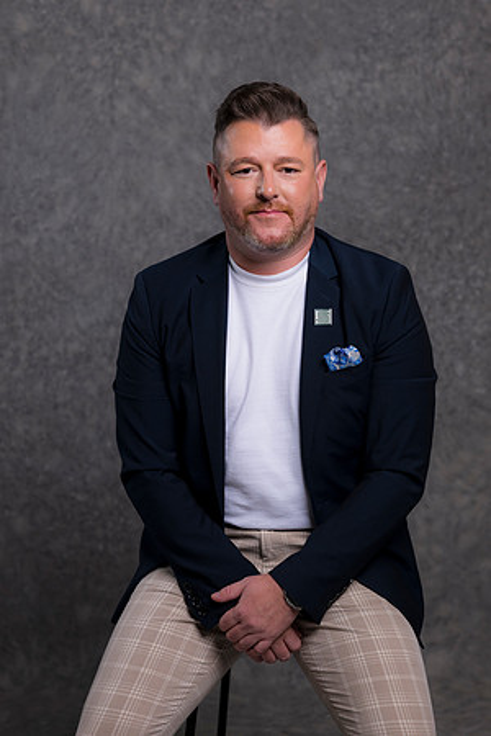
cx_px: 246
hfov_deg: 16.1
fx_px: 1739
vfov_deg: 23.9
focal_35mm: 85
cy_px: 368
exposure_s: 1/200
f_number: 5
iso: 100
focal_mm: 85
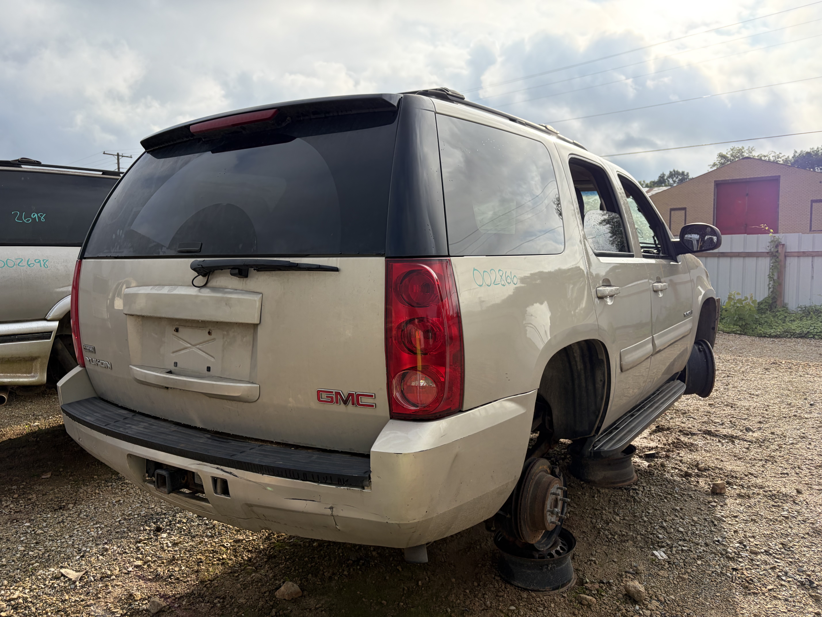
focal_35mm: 26
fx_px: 617
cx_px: 411
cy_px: 308
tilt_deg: -4.0
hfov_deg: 67.3
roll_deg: +0.3
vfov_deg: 53.1
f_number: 1.6
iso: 64
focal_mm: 5.96
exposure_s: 1/2747
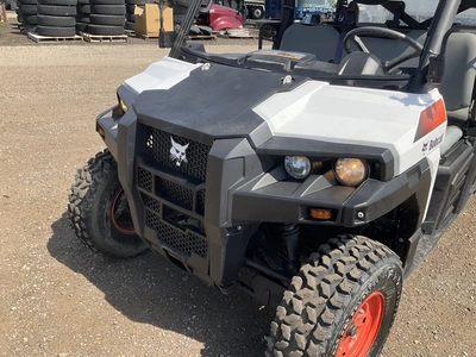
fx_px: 399
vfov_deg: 48.2
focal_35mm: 29
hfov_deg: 61.7
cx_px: 238
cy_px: 178
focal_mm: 3
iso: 25
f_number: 1.8
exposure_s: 1/1015
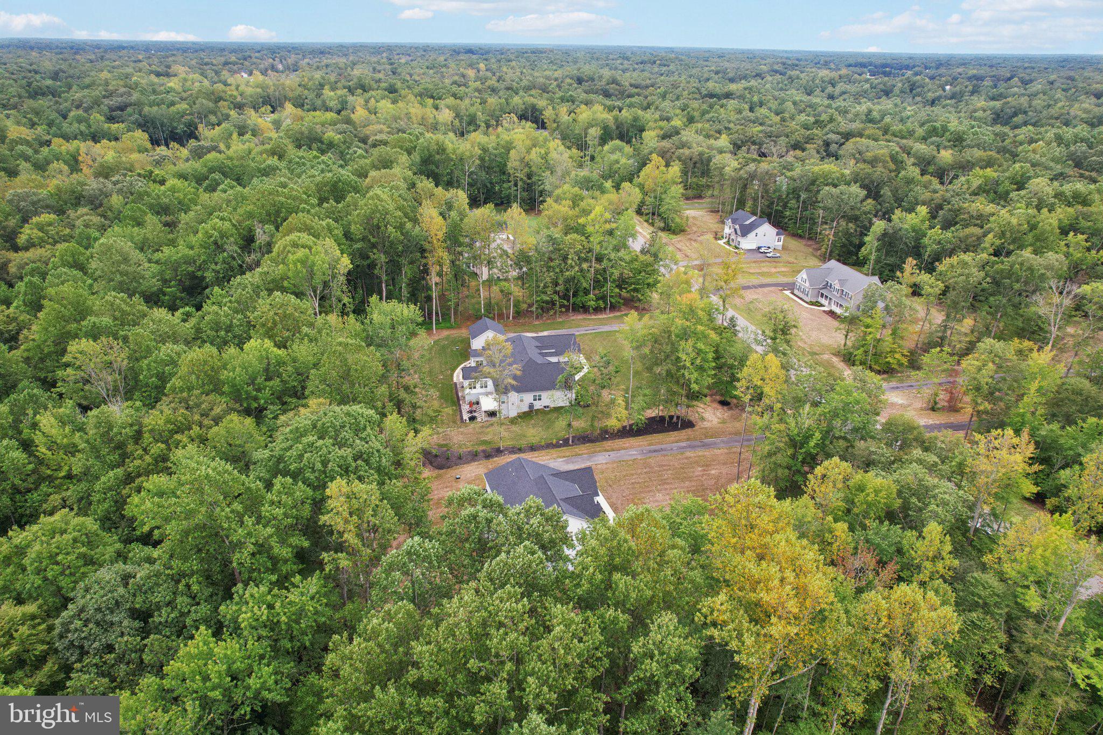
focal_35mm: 22
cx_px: 552
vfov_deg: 57.2
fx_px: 674
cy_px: 368
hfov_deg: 78.6
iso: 400
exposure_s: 1/640
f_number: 2.8
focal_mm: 8.38
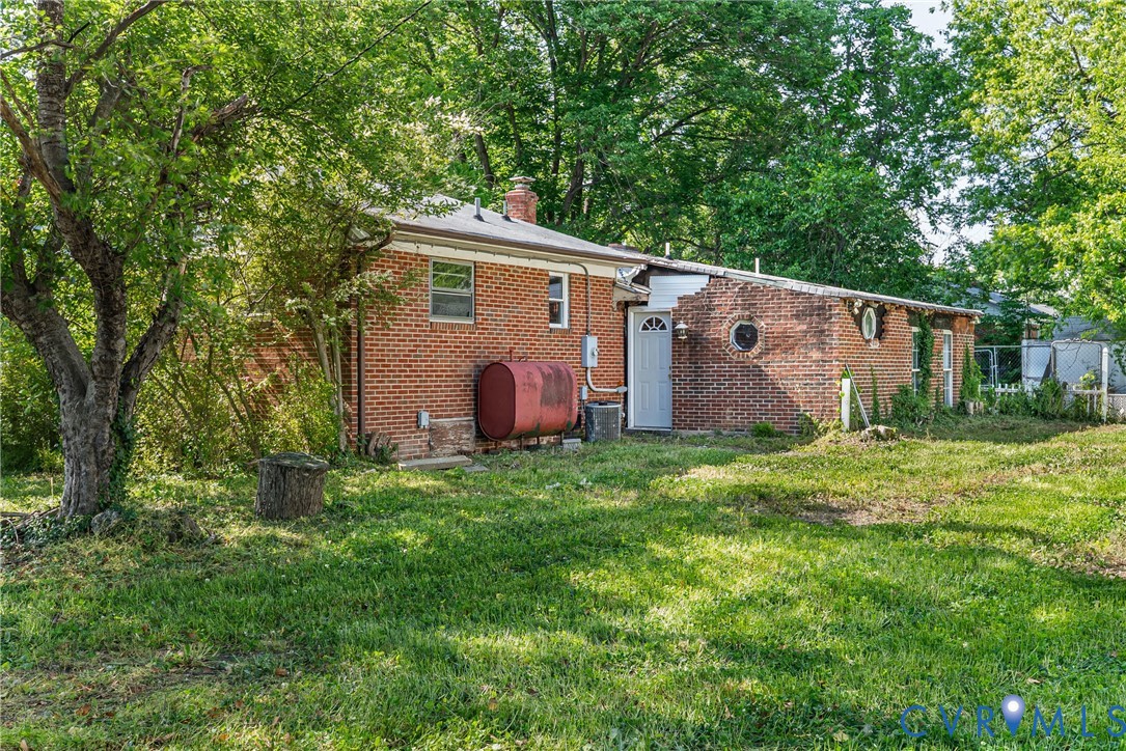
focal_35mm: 34
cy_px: 376
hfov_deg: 55.1
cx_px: 563
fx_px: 1079
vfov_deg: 38.4
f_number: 8
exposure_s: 1/200
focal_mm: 34.5
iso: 100
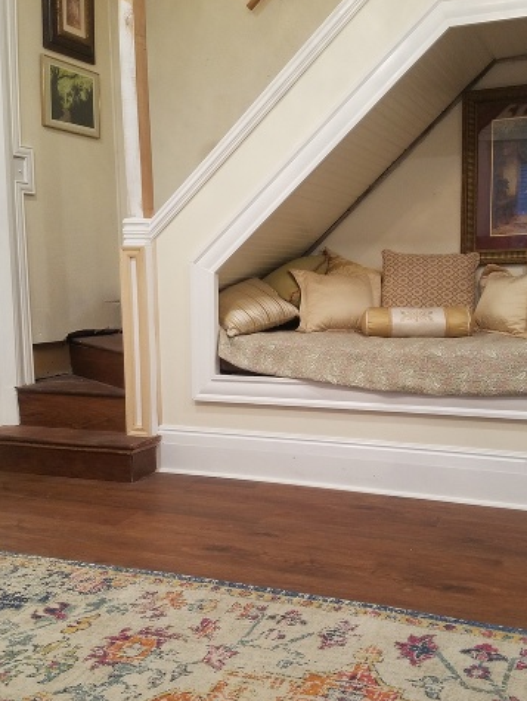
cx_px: 301
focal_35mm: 35
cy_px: 350
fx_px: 710
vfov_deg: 52.6
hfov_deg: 40.7
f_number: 1.7
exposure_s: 1/40
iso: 160
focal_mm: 4.2
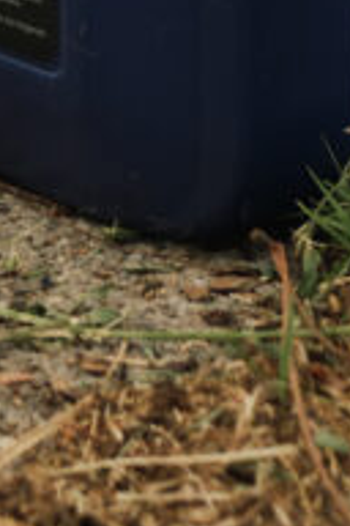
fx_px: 4243
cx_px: -242
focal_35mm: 291
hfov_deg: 4.7
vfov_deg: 6.2
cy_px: -1383
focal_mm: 40
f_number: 4
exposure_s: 1/160
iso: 100
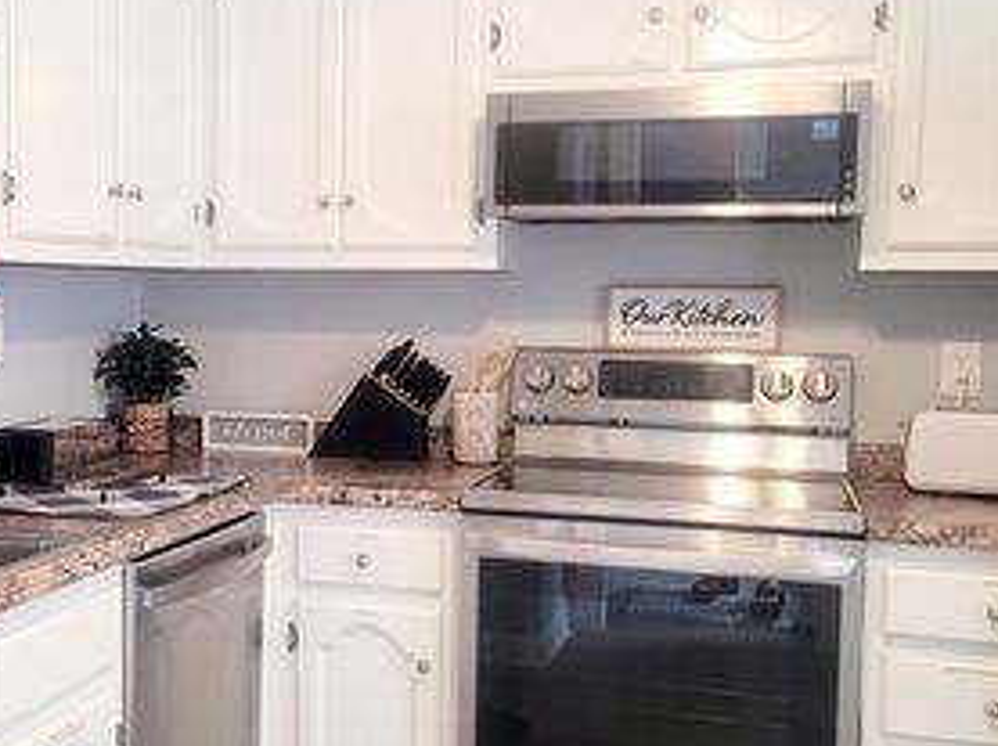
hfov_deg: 39.8
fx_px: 1353
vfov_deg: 30.8
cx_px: 299
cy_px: 395
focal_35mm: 47
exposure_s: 1/120
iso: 250
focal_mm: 5.4
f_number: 1.8
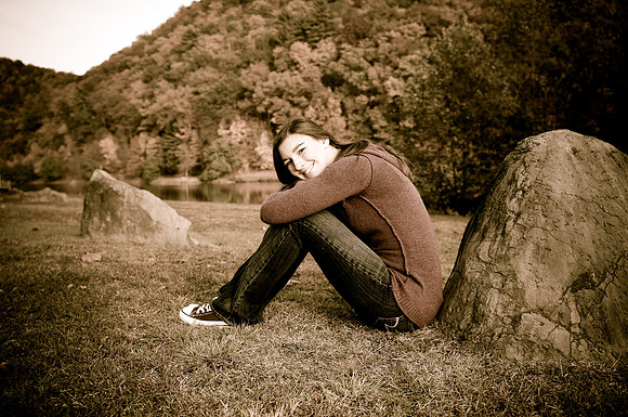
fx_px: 627
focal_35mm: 36
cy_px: 208
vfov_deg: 36.8
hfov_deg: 53.2
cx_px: 314
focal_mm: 24
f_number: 2.8
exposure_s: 1/200
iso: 100
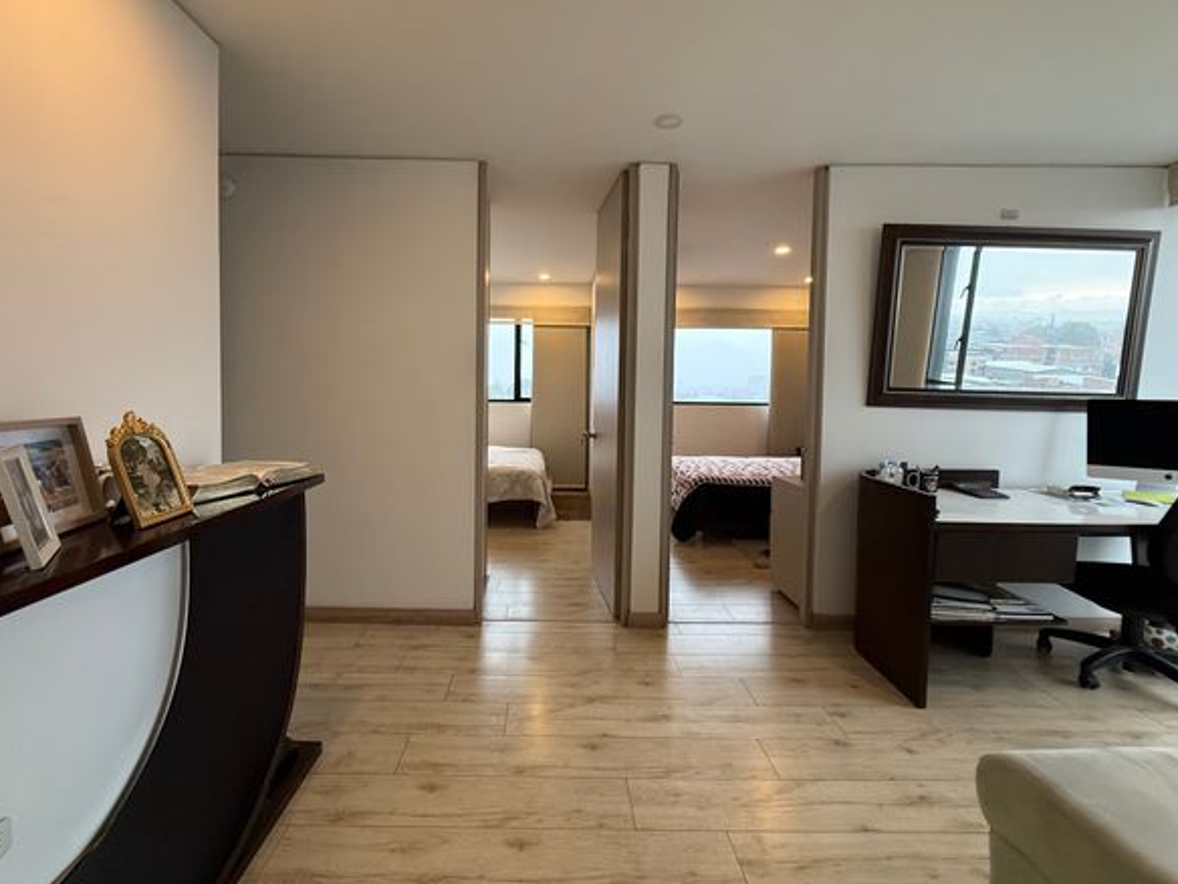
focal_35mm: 16
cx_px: 550
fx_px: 544
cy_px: 404
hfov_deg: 94.4
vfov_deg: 77.9
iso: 320
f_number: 2.2
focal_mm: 2.22
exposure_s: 1/83
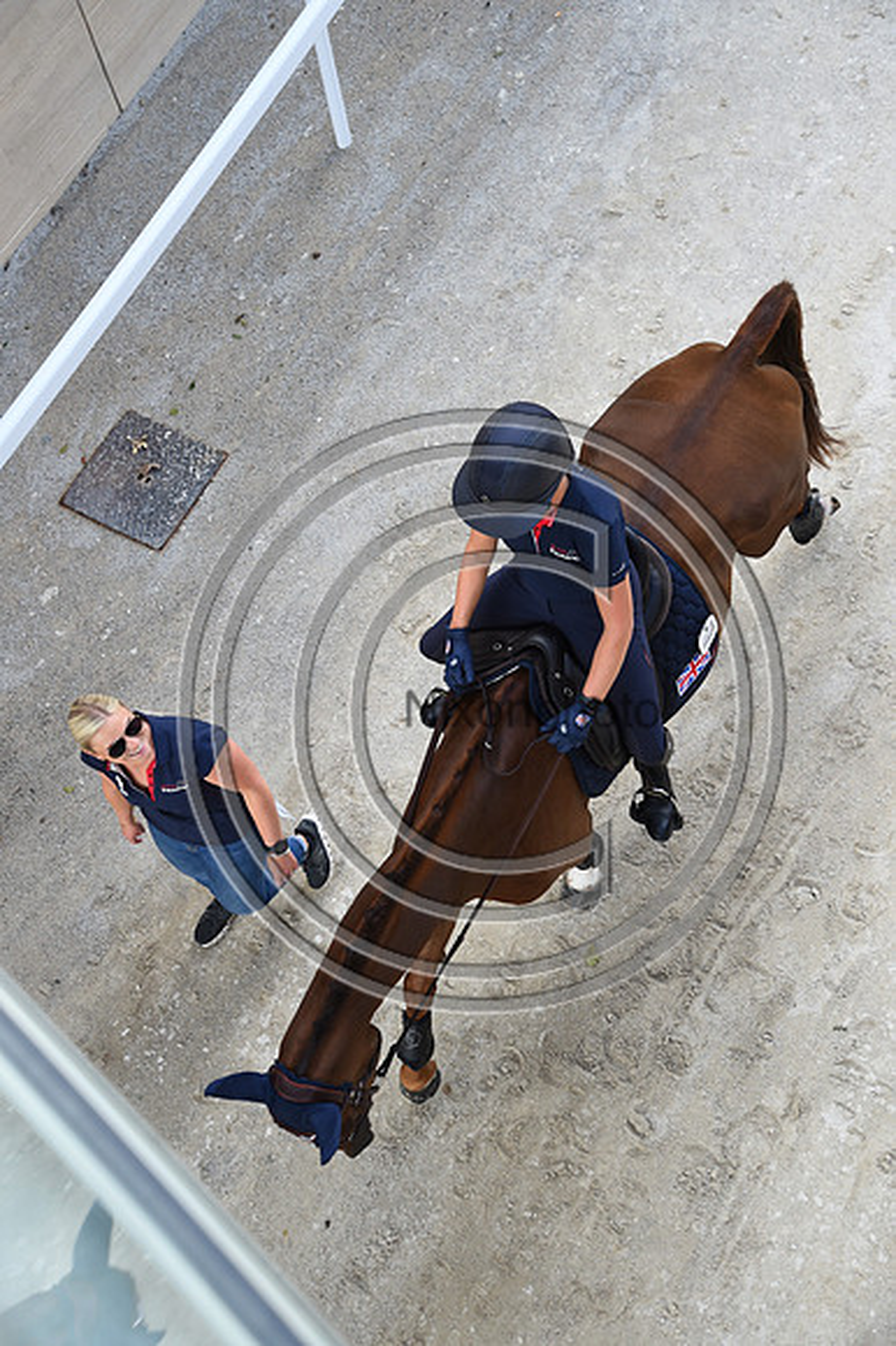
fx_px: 1944
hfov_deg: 26.0
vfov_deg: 38.2
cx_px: 448
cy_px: 673
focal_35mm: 52
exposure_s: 1/800
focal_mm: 52
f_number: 4.5
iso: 1000
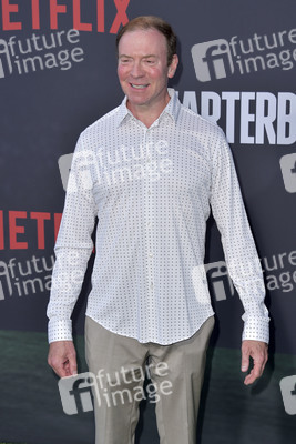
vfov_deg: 26.0
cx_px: 148
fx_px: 961
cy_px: 222
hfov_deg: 17.5
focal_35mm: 78
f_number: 6.3
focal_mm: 78
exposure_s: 1/250
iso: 320
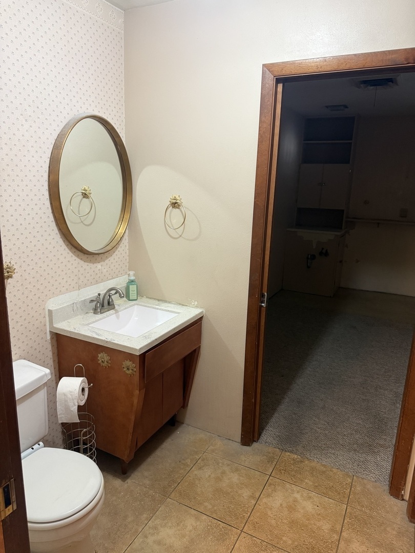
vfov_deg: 71.6
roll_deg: -2.1
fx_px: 384
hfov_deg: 56.8
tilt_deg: -13.0
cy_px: 276
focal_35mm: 24
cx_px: 208
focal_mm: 6.76
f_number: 1.78
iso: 400
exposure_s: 1/60
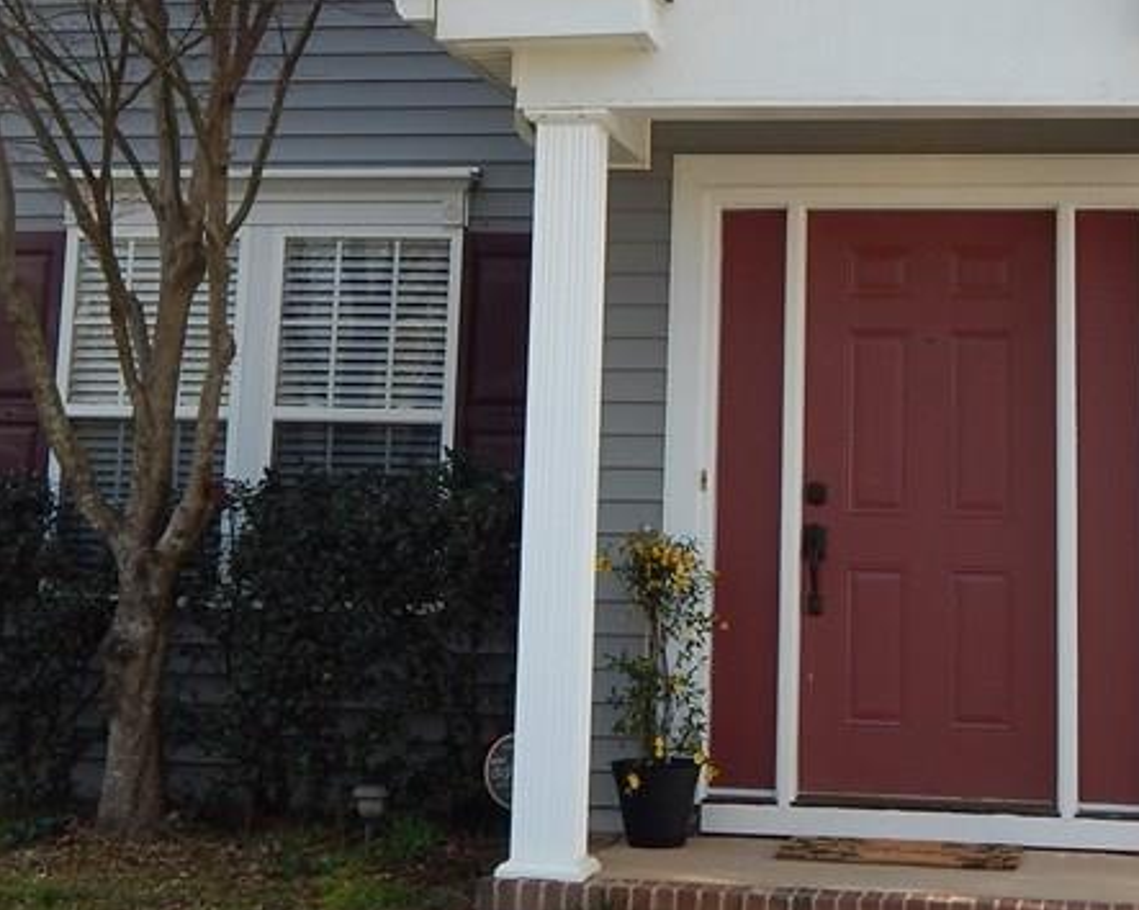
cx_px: 735
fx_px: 2359
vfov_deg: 21.3
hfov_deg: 27.0
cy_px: 77
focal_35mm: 70
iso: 125
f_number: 3.2
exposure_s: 1/500
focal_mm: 5.6
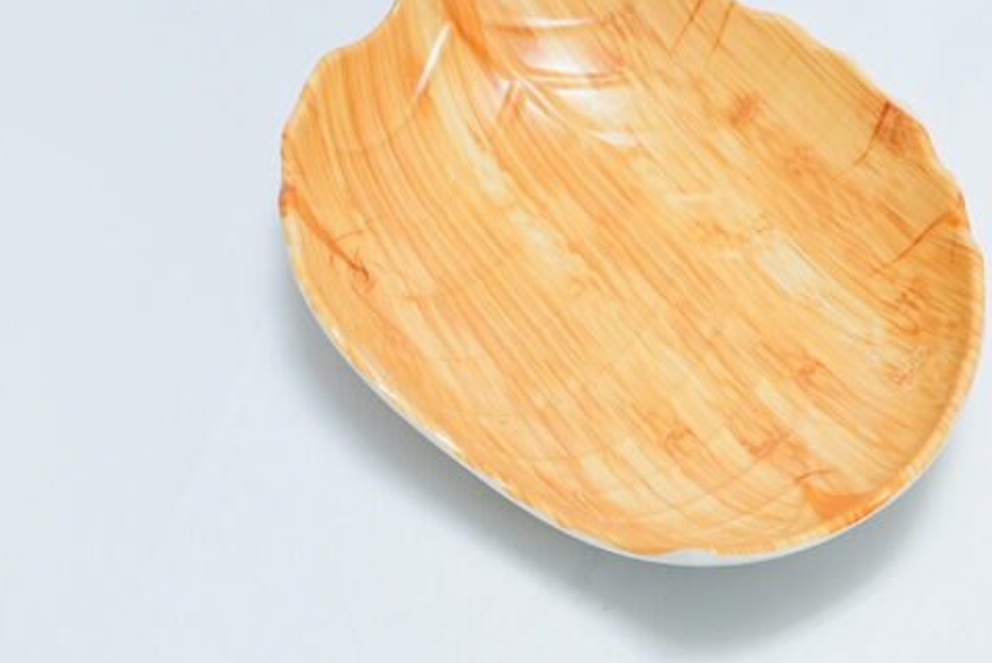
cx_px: 663
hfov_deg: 26.5
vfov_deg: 17.9
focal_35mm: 76
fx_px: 2095
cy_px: 200
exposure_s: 1/160
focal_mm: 35
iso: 2500
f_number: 9
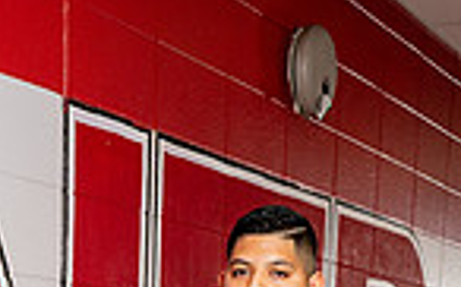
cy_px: 703
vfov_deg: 10.6
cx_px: 186
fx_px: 1306
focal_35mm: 104
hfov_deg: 20.0
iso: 250
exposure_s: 1/200
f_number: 7.1
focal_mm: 33
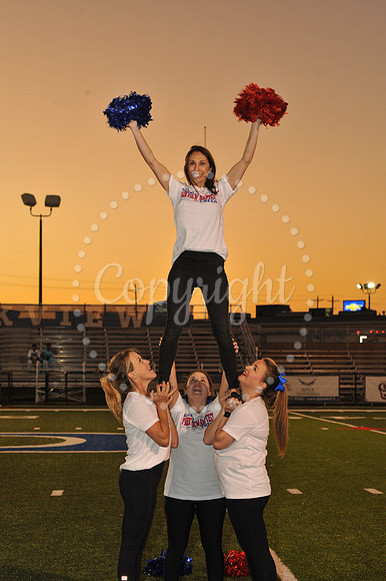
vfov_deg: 20.4
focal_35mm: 100
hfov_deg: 13.7
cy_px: 290
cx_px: 193
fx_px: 1610
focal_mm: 100
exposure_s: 1/125
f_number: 7.1
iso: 1600
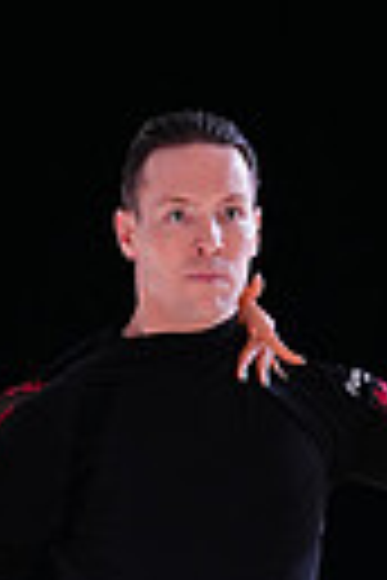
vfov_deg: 3.4
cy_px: 800
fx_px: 9884
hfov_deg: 2.2
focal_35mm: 613
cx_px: -16
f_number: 2.8
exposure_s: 1/400
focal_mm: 136
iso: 1600
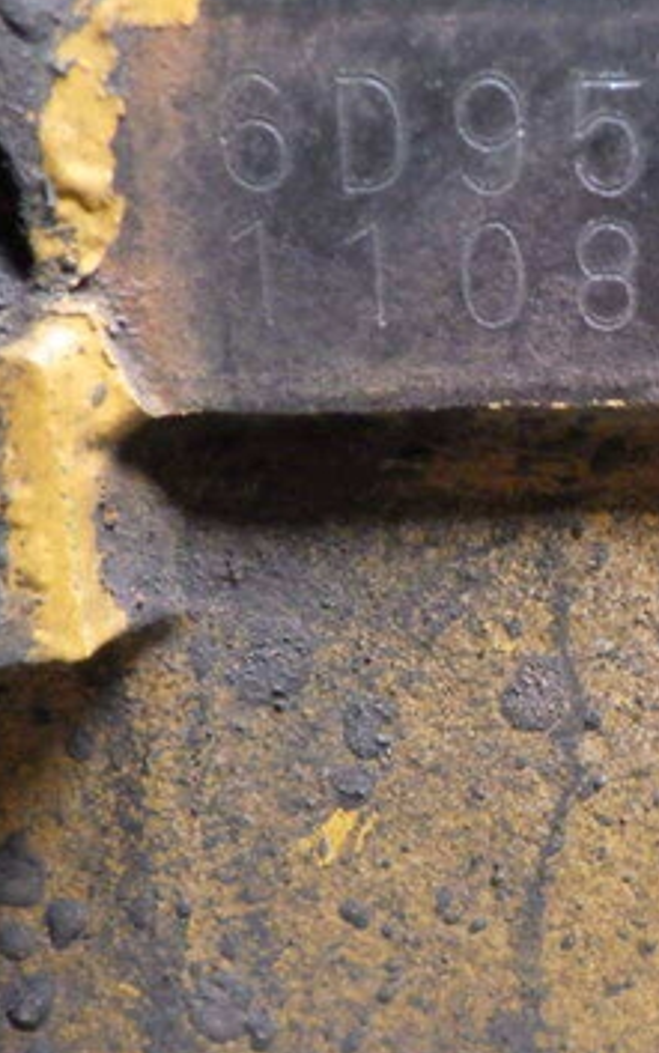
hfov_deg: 25.3
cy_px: 519
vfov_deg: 41.0
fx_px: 1406
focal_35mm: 49
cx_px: 635
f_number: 3.8
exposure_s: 1/40
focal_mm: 6.1
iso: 1600
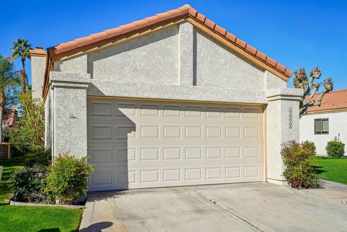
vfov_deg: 37.9
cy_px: 116
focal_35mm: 35
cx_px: 174
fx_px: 337
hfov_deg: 54.4
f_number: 8
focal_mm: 35
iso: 100
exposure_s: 1/640
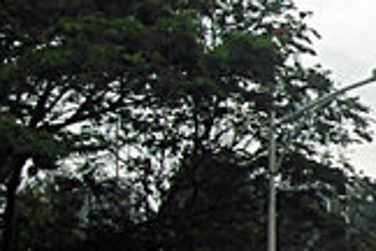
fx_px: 2037
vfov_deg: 7.0
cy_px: 225
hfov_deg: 9.7
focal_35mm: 195
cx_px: 808
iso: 64
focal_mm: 7.8
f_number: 4.8
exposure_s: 1/286
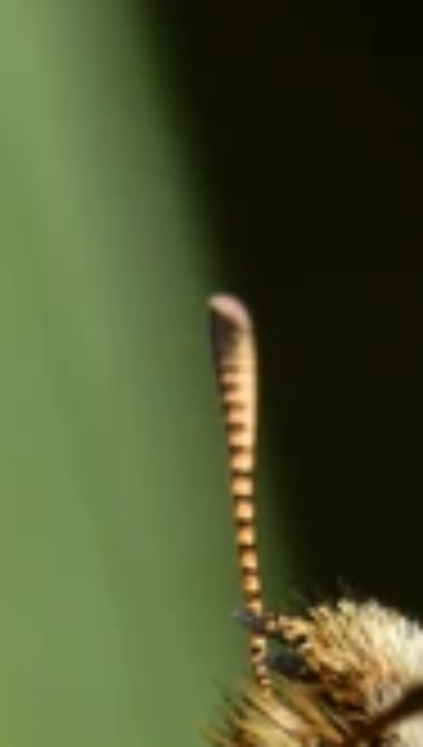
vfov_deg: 2.4
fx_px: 17974
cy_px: 1422
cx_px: 252
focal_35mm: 906
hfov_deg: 1.3
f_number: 10
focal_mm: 150
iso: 100
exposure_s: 1/250
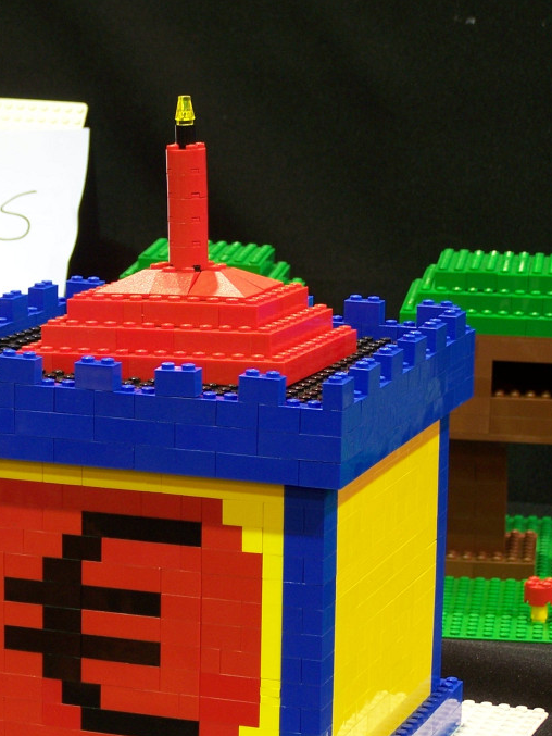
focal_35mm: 124
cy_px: 442
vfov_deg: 15.9
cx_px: 176
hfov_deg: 11.9
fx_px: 2636
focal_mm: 13.7
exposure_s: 1/2
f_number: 3.2
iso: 80
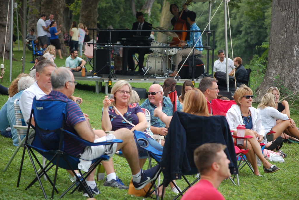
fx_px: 1379
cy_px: 100
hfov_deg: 12.4
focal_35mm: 166
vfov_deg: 8.3
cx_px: 149
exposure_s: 1/500
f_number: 4.8
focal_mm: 110
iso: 400
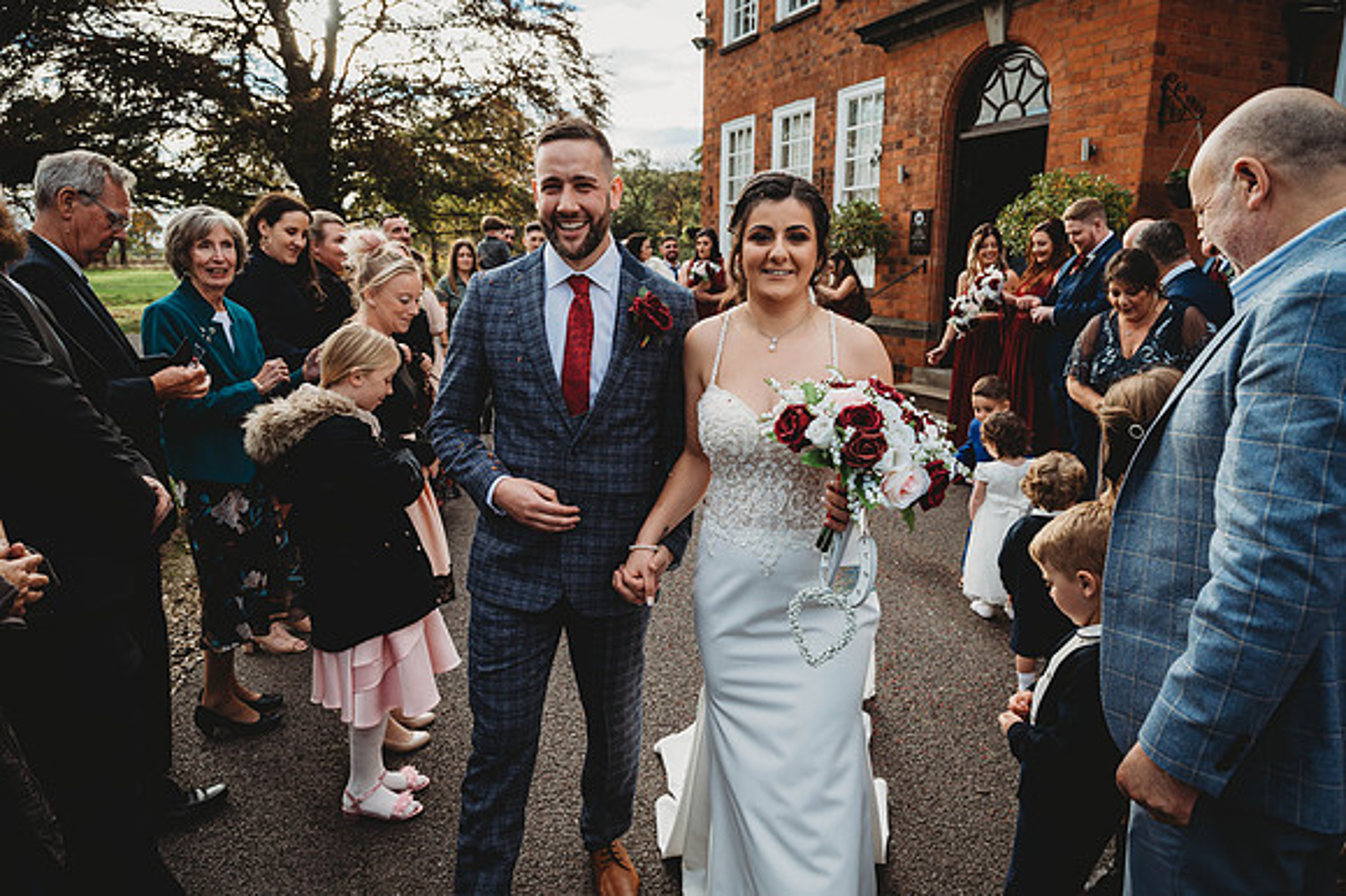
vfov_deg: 53.1
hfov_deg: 73.8
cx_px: 673
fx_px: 897
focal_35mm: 24
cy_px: 448
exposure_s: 1/800
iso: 560
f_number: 4.5
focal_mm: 24
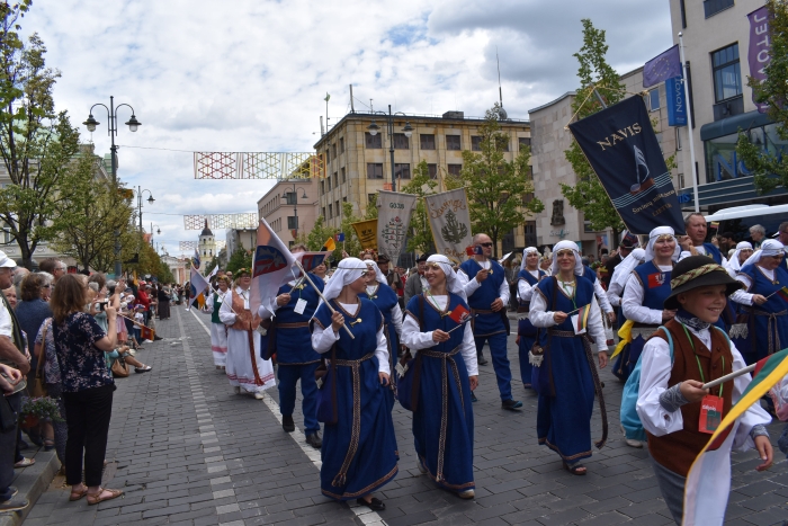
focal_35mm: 27
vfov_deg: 47.9
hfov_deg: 67.4
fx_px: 591
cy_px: 263
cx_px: 394
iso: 200
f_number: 10
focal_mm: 18
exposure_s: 1/400
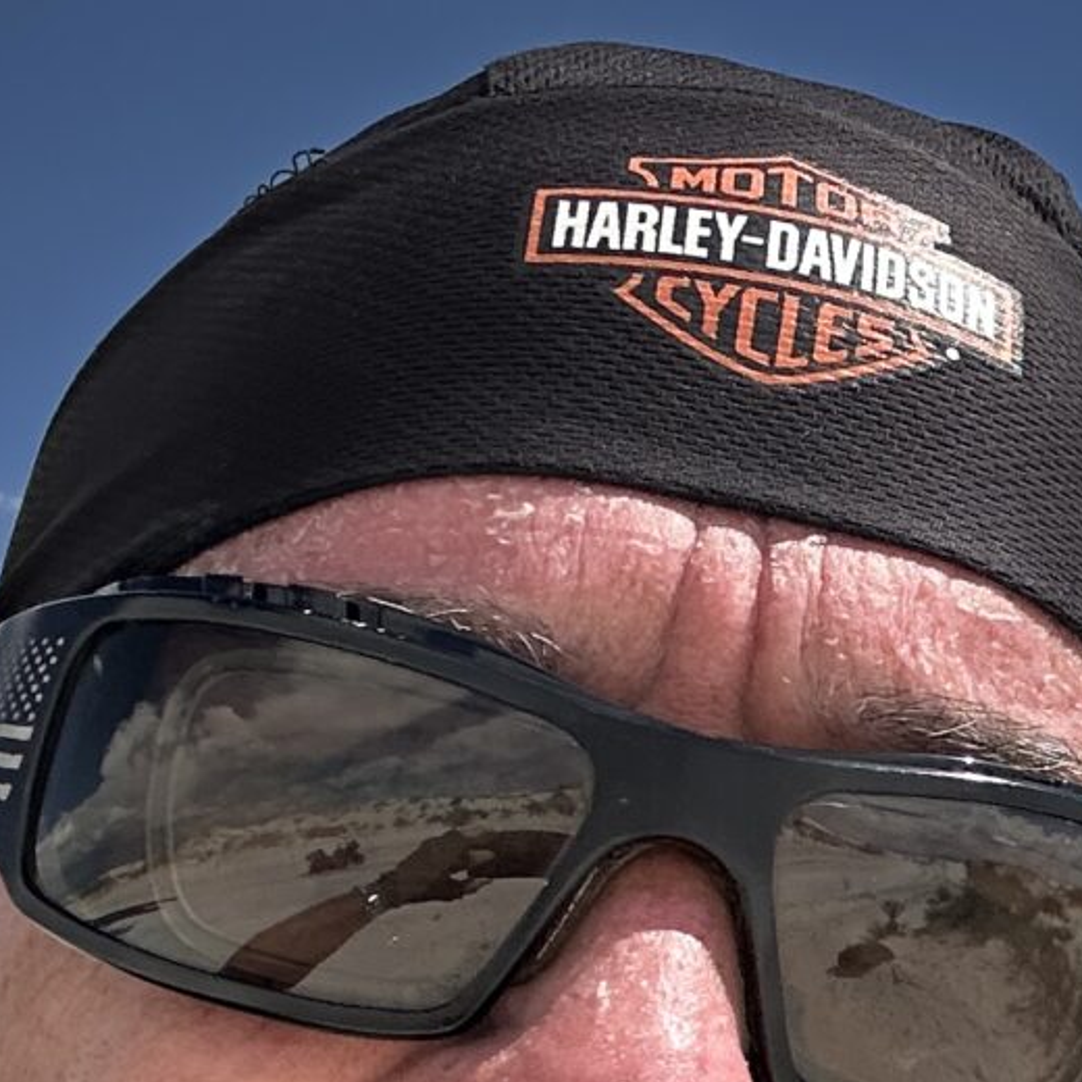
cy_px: 716
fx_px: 3536
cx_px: 1908
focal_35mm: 100
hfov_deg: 15.2
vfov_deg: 17.4
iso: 25
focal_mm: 2.69
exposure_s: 1/1923
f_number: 1.9
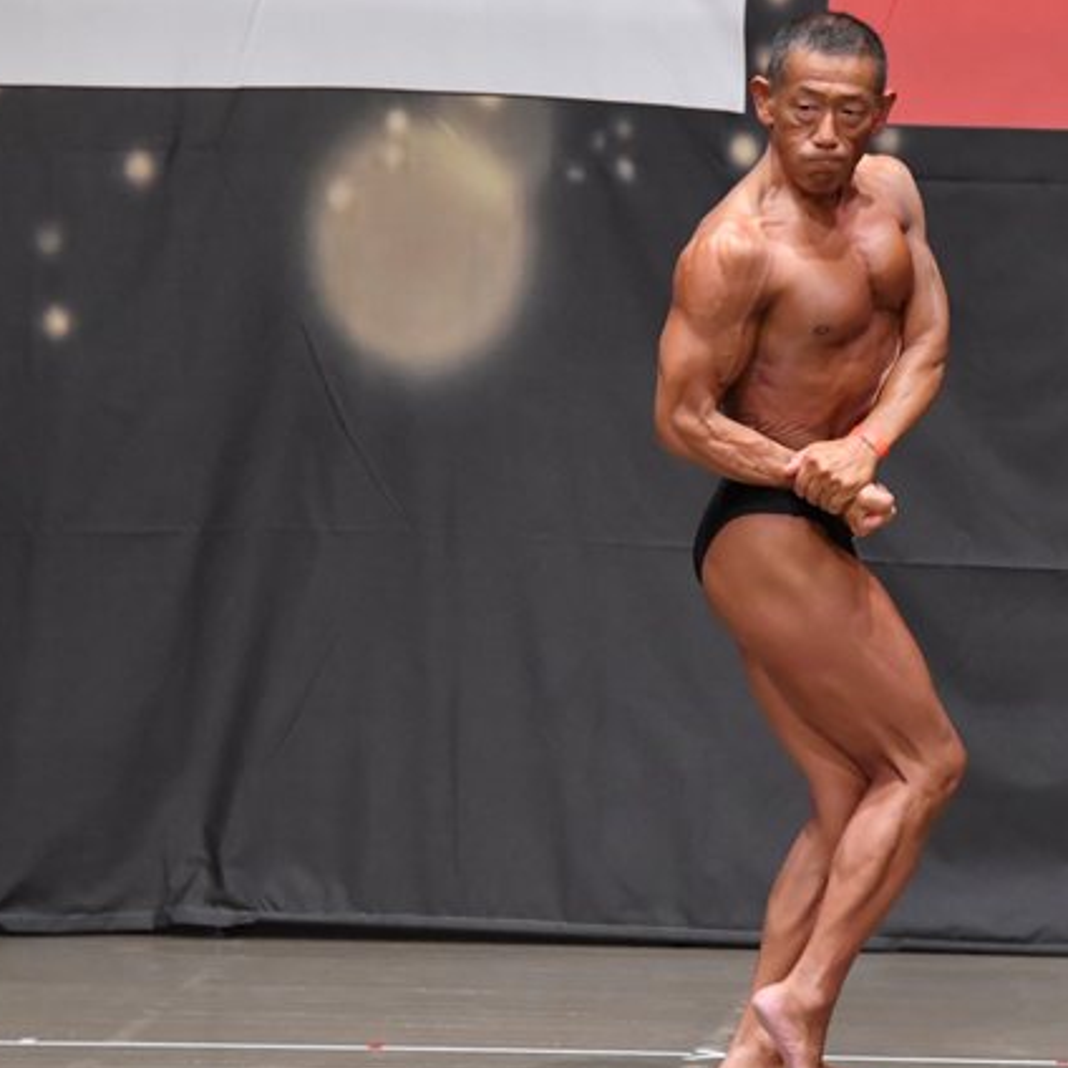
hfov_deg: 4.7
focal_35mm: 373
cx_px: 777
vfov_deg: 4.7
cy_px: 542
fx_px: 13020
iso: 6400
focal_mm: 160
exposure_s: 1/400
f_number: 5.6
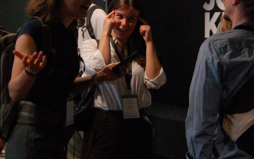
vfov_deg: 12.1
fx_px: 741
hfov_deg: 19.5
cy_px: -3
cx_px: 124
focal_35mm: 107
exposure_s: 1/125
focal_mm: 34
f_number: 2.8
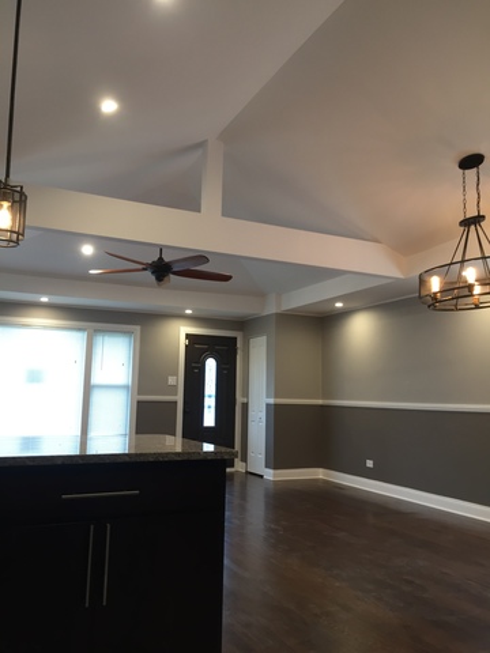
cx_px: 245
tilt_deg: +8.8
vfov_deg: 61.7
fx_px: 547
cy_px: 326
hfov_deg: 48.2
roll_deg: -0.3
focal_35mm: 29
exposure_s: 1/30
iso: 64
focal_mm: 4.15
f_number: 2.2
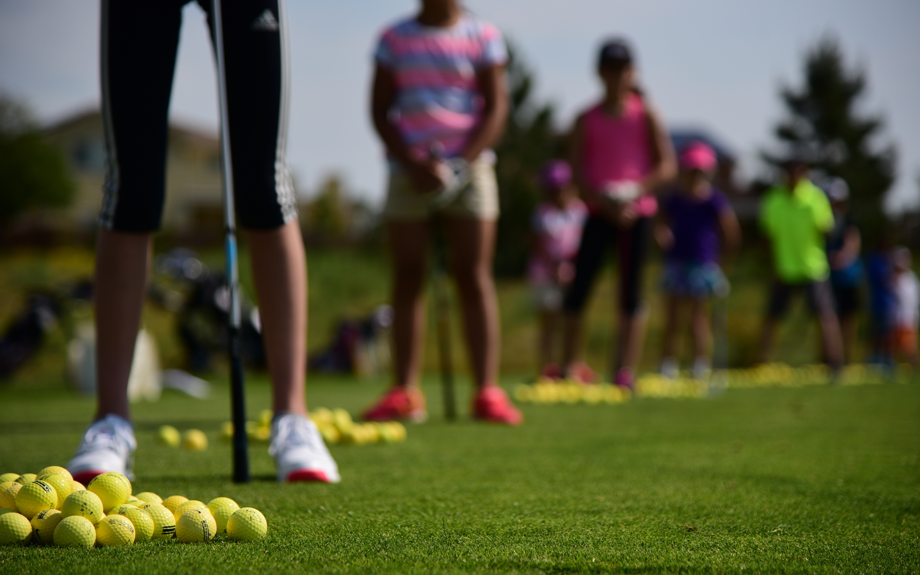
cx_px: 459
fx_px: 3084
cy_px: 297
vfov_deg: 10.7
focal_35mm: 123
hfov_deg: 17.0
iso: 125
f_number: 4
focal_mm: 120
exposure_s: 1/2000
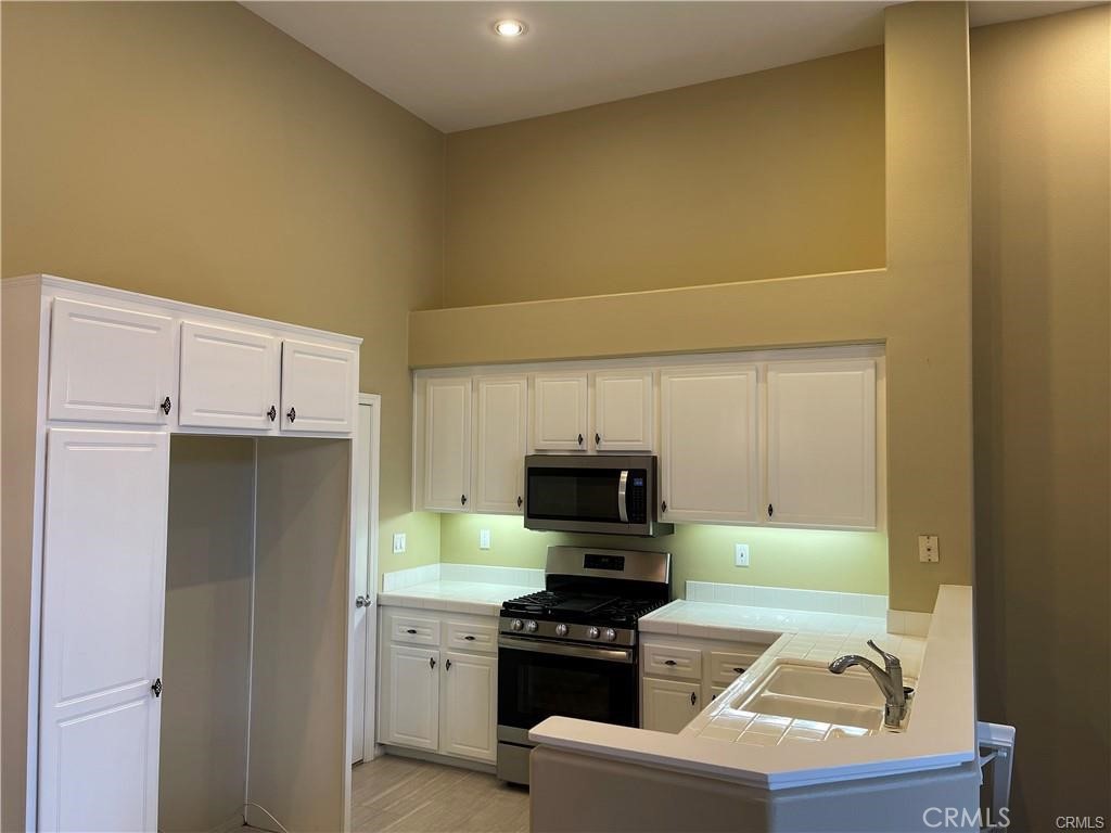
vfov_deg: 53.1
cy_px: 416
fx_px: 834
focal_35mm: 26
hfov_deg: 67.3
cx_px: 556
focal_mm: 5.1
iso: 80
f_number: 1.6
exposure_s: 1/60
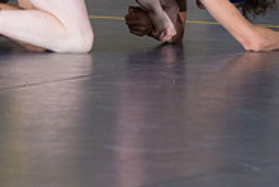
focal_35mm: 610
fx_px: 4735
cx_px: 136
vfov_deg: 2.3
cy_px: -81
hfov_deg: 3.4
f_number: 5.6
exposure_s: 1/250
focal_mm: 195
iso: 1250
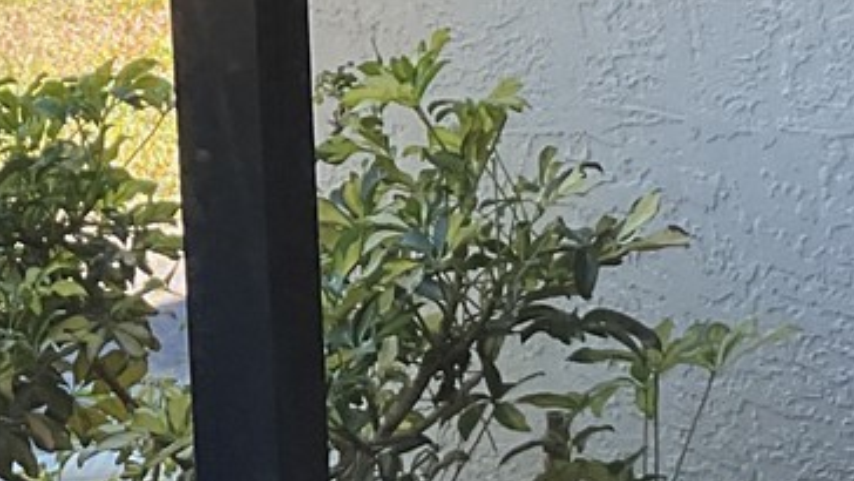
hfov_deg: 15.3
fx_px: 3149
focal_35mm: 139
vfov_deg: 8.7
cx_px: 141
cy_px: 256
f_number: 1.8
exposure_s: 1/120
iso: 25
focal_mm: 3
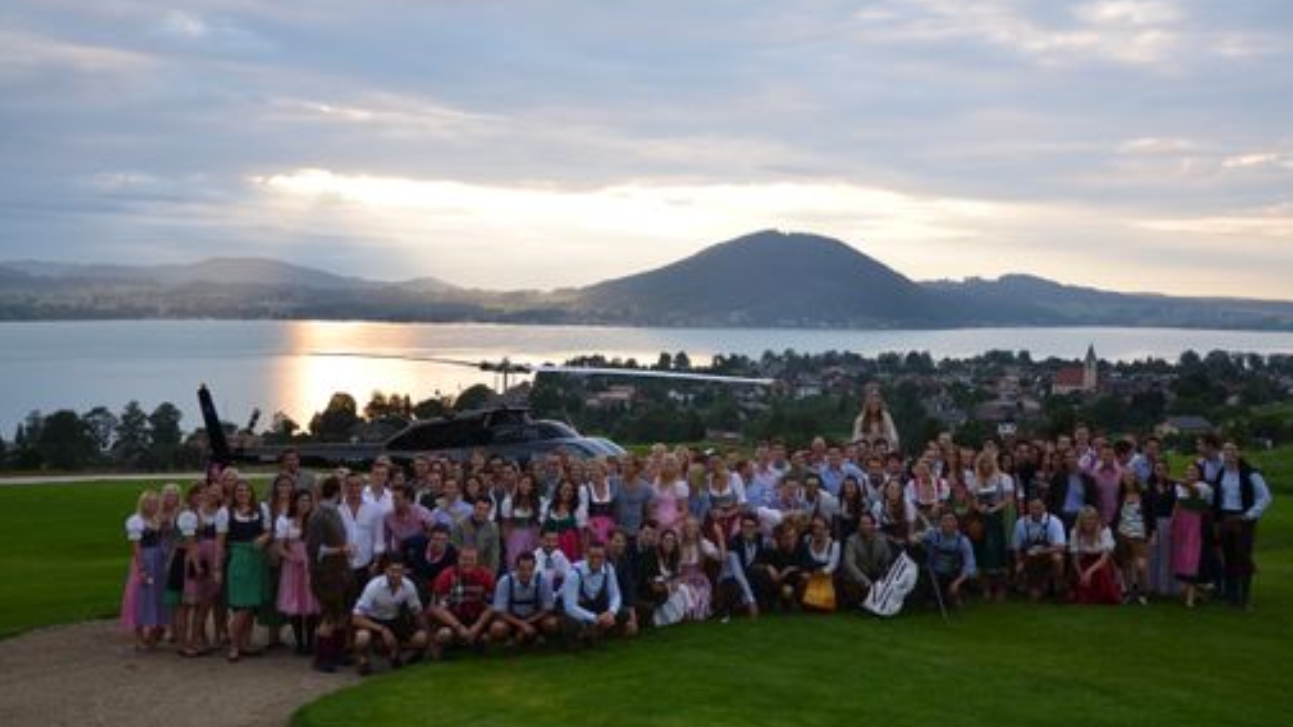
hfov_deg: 56.6
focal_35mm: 35
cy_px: 362
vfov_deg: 33.7
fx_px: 1200
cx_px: 648
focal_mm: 22
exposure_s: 1/160
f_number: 3.8
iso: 200
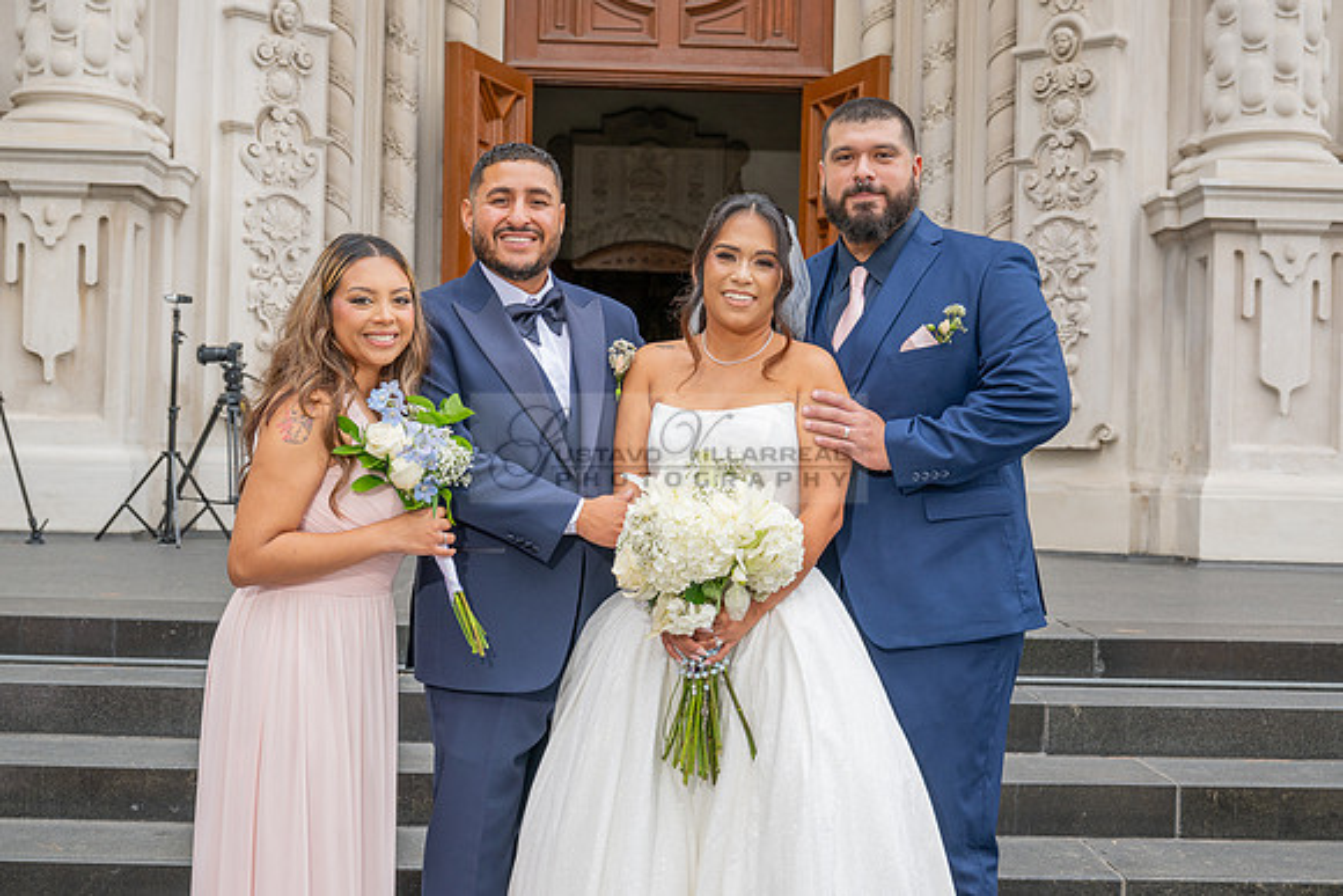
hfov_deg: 43.0
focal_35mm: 46
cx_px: 672
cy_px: 448
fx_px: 1705
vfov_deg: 29.4
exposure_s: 1/200
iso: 200
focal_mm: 43
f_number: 5.6
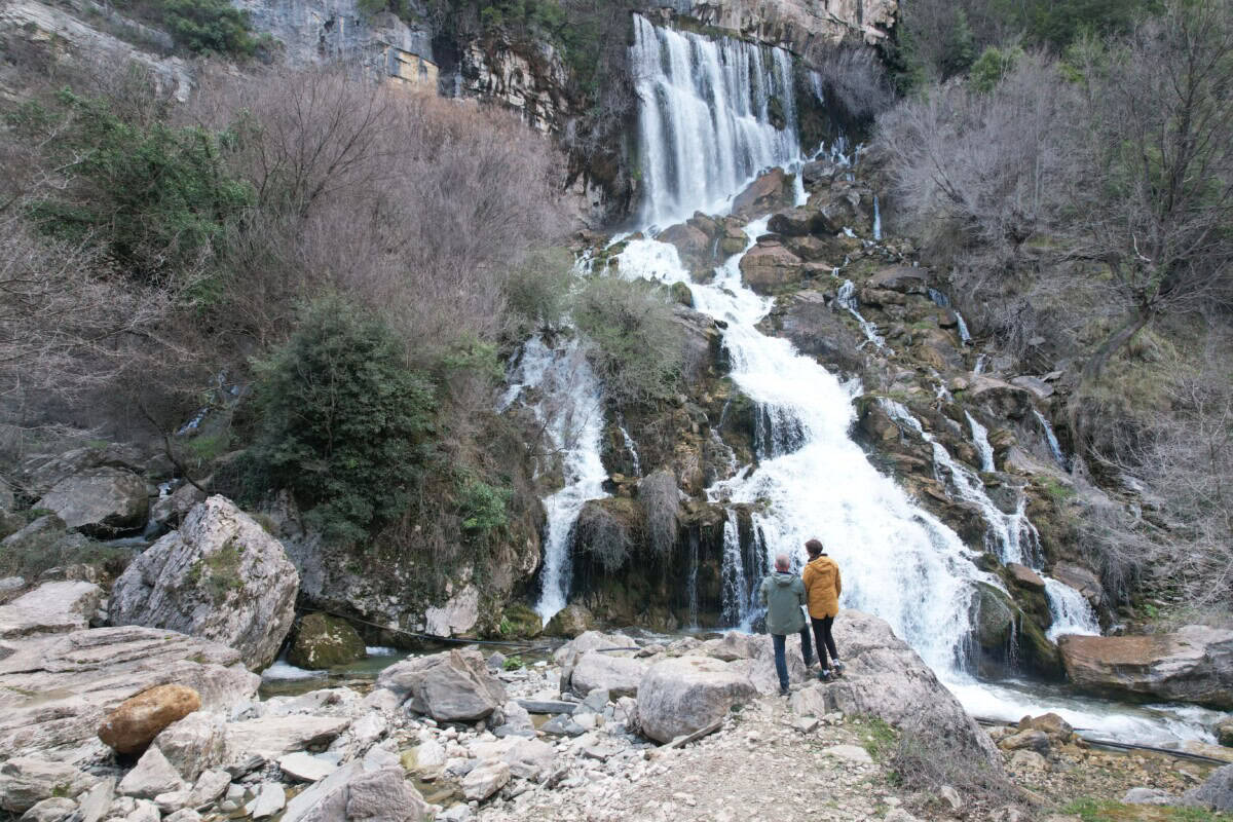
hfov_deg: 78.6
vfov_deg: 57.2
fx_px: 753
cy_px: 411
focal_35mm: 22
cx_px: 616
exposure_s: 1/180
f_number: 2.8
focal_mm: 8.4
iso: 200
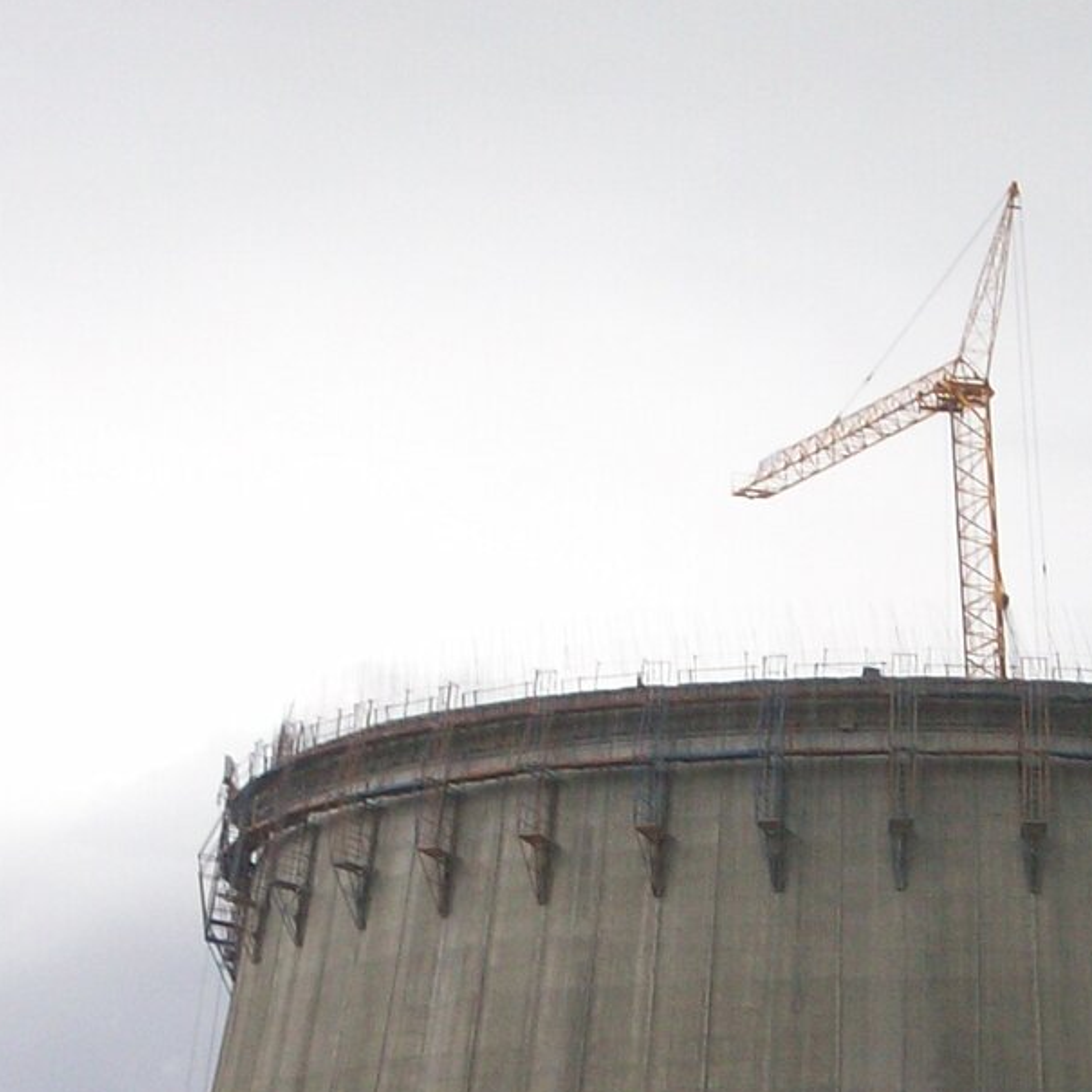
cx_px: 944
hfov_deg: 7.6
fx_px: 8209
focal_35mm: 230
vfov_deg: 7.6
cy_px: 1262
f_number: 4.6
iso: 80
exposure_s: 1/85.7
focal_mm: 13.7
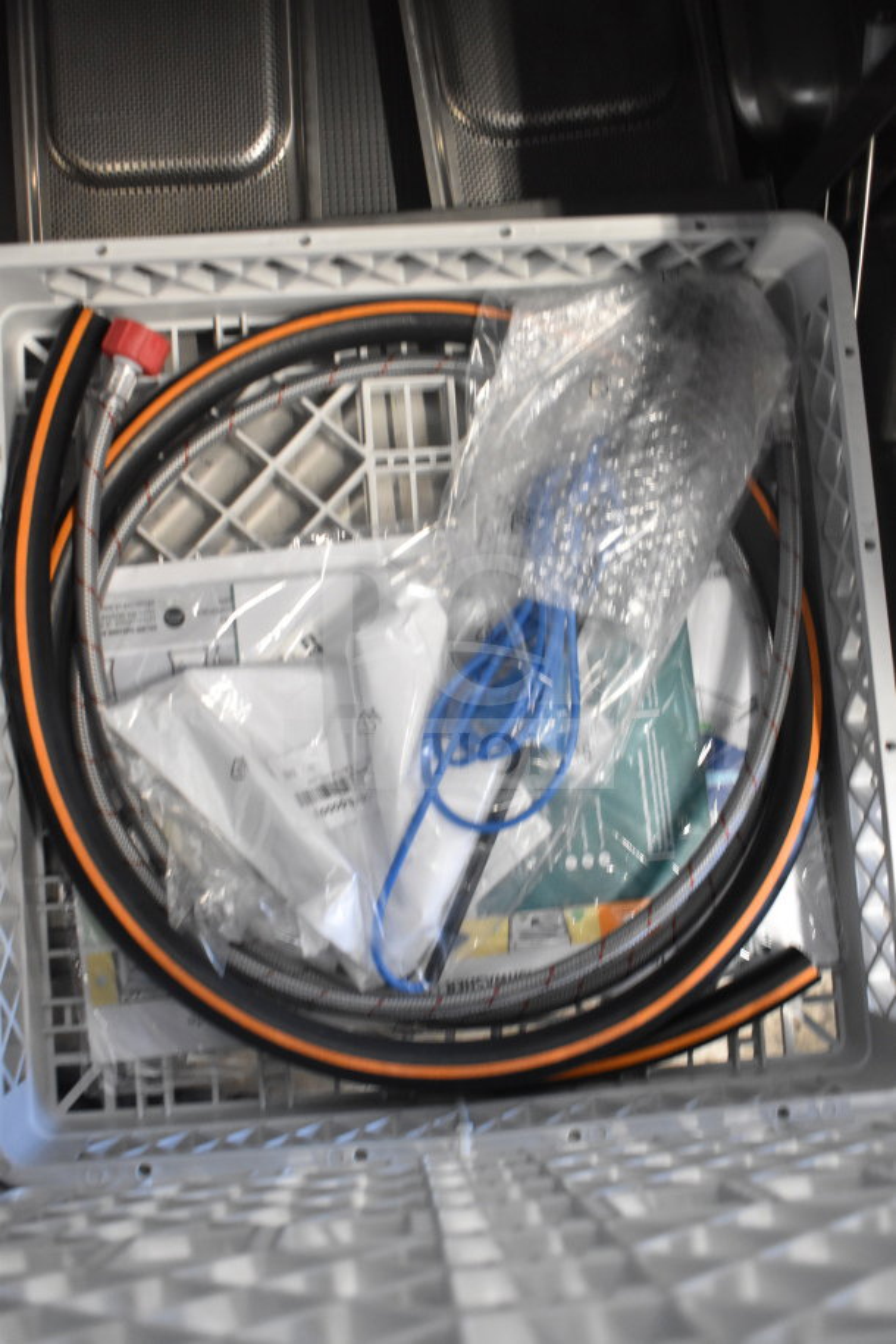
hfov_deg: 36.9
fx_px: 1344
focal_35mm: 36
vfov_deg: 53.1
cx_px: 448
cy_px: 672
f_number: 3.8
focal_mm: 24
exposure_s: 1/40
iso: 2500
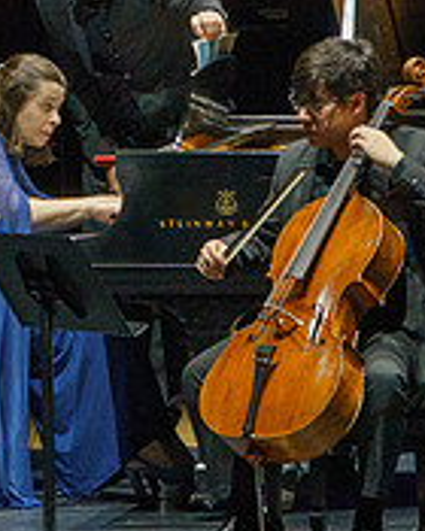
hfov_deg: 2.1
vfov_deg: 2.7
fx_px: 11336
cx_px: 225
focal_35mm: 721
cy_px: -74
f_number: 7.1
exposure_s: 1/250
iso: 4000
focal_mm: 187
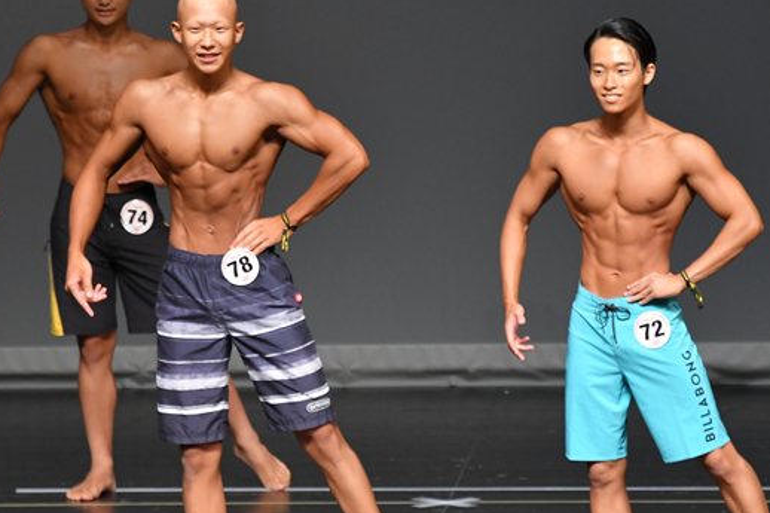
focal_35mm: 471
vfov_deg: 2.9
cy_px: 309
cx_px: 441
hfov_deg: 4.4
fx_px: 10070
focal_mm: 210
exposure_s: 1/400
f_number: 5.6
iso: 2500
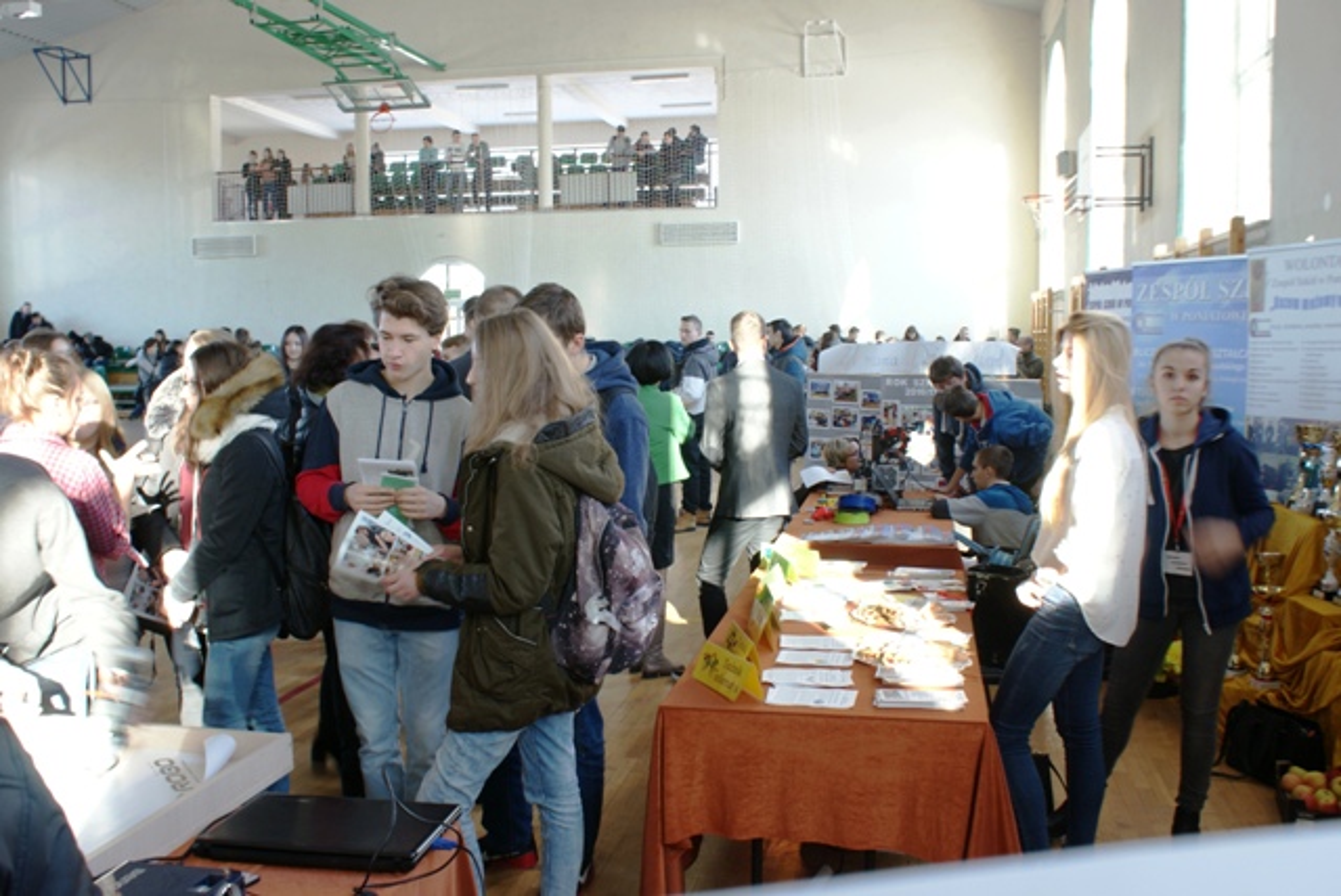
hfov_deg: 57.2
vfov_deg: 40.0
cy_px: 448
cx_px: 670
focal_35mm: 33
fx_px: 1230
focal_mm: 22
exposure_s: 1/13
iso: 200
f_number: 5.6
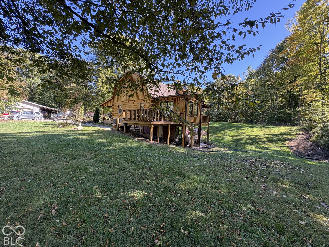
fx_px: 133
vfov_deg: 85.7
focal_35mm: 14
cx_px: 164
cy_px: 124
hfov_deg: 102.1
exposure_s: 1/136
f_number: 2.2
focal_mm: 2.22
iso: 64
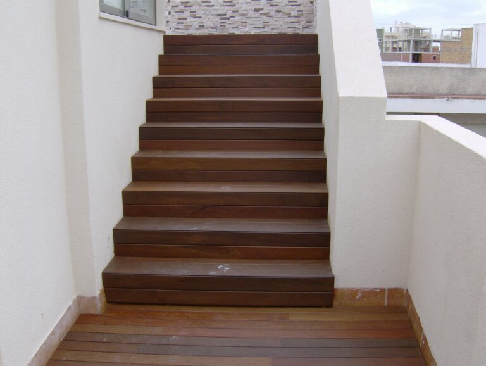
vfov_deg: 39.7
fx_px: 506
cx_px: 243
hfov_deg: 51.3
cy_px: 183
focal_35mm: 36
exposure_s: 1/485
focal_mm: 6
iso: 100
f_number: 4.7
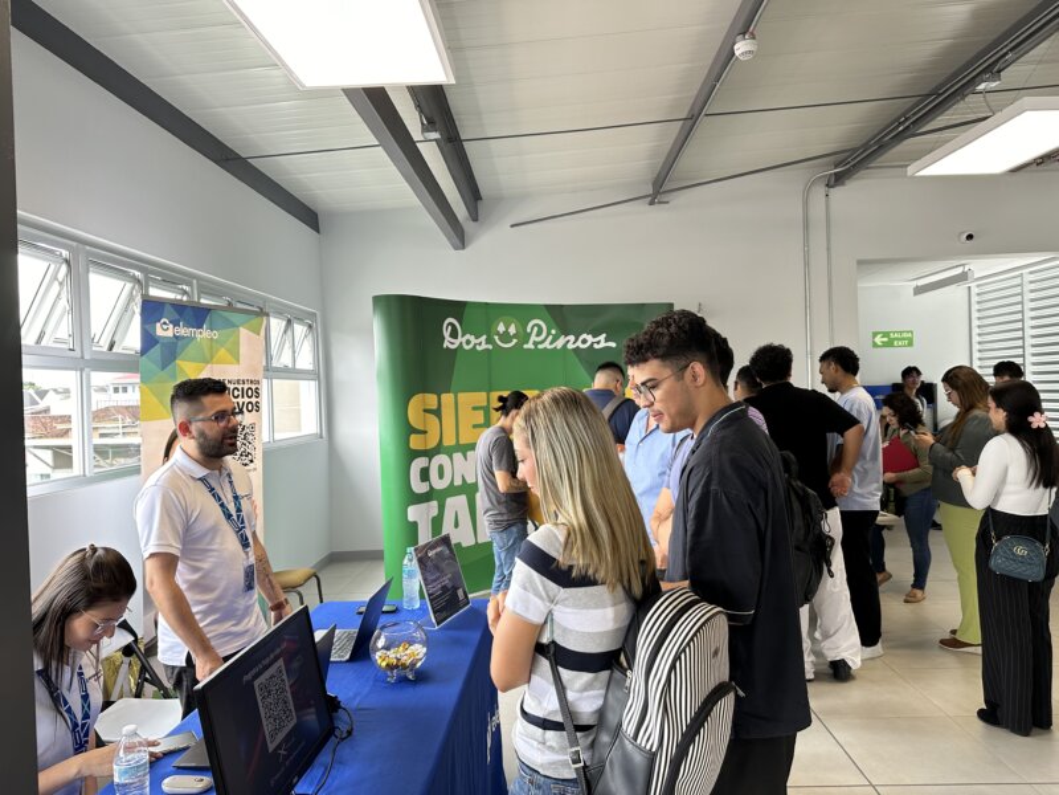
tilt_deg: -1.0
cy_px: 398
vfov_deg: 56.8
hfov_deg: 71.6
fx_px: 734
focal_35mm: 24
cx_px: 530
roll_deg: +1.3
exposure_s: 1/120
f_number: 1.78
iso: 125
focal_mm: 6.86
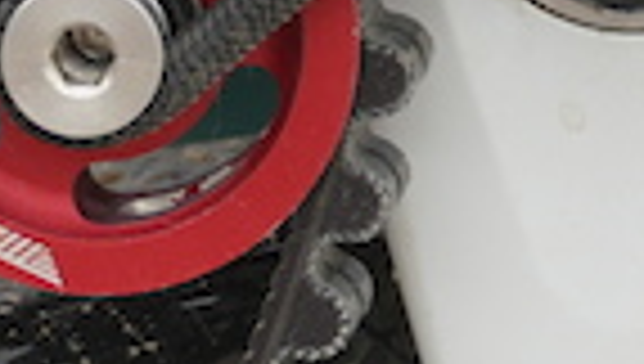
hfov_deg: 3.6
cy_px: -910
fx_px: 10173
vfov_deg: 2.0
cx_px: 1603
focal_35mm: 595
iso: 160
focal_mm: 53
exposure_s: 1/160
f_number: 5
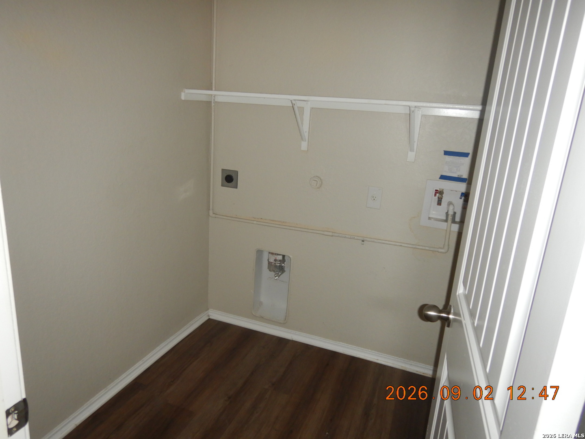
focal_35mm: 24
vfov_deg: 56.8
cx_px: 292
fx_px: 406
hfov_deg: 71.6
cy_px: 220
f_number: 2.8
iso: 200
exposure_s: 1/30
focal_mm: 4.3
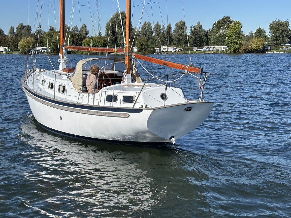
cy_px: 109
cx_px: 146
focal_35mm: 52
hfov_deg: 36.8
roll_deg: +1.0
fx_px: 437
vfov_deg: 28.0
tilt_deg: -8.4
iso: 40
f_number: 1.6
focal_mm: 5.96
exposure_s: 1/4255
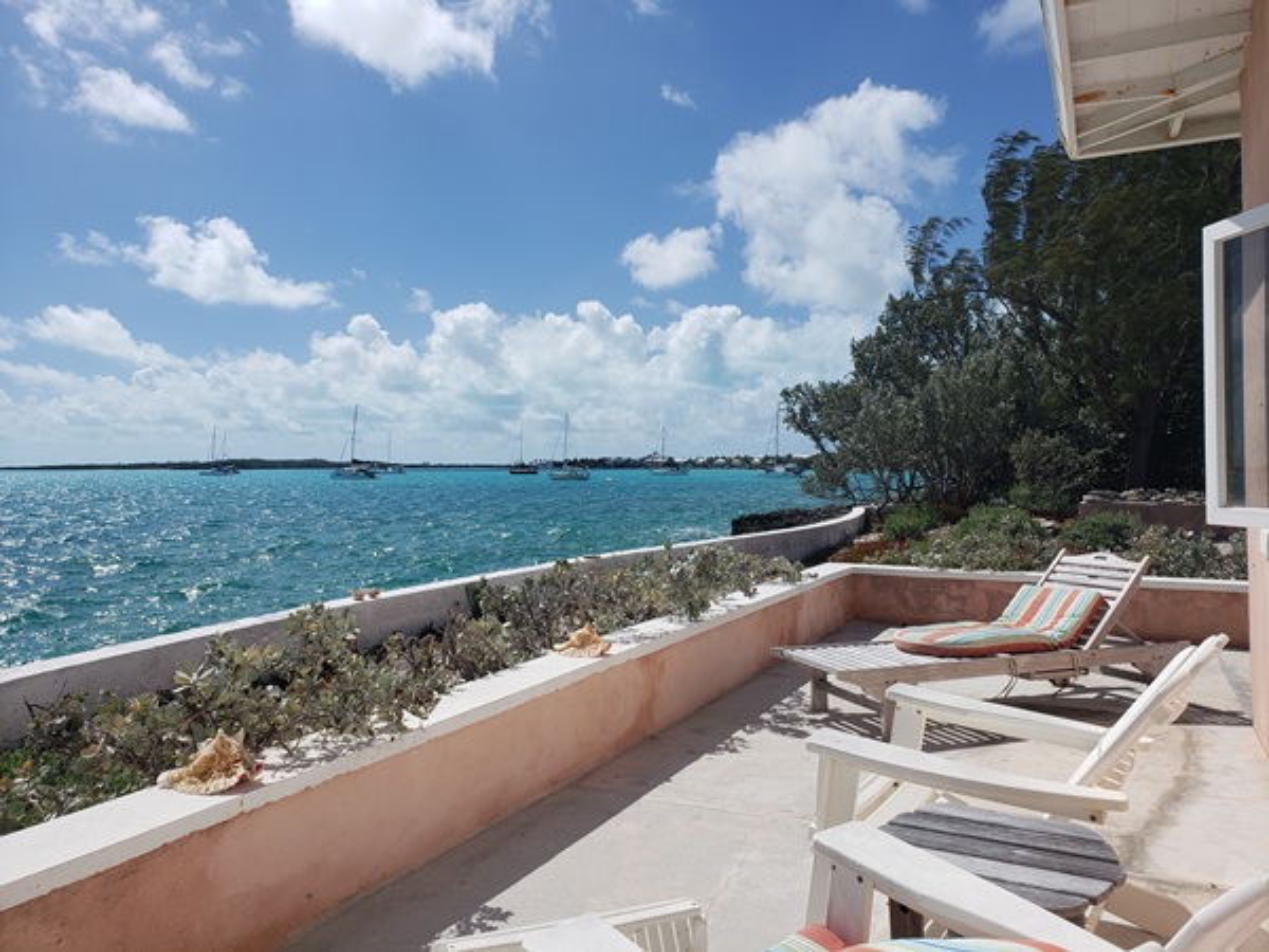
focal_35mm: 26
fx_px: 953
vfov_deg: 53.1
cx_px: 634
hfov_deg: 67.3
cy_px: 476
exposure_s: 1/3464
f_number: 2.4
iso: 50
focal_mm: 4.3
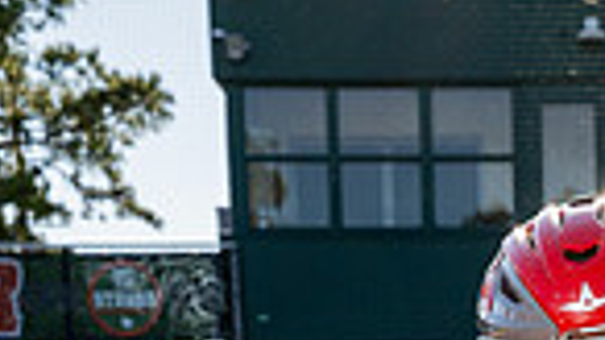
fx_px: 2582
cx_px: 601
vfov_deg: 7.0
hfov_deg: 13.2
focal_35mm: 161
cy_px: 850
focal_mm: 50
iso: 100
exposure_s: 1/200
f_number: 7.1
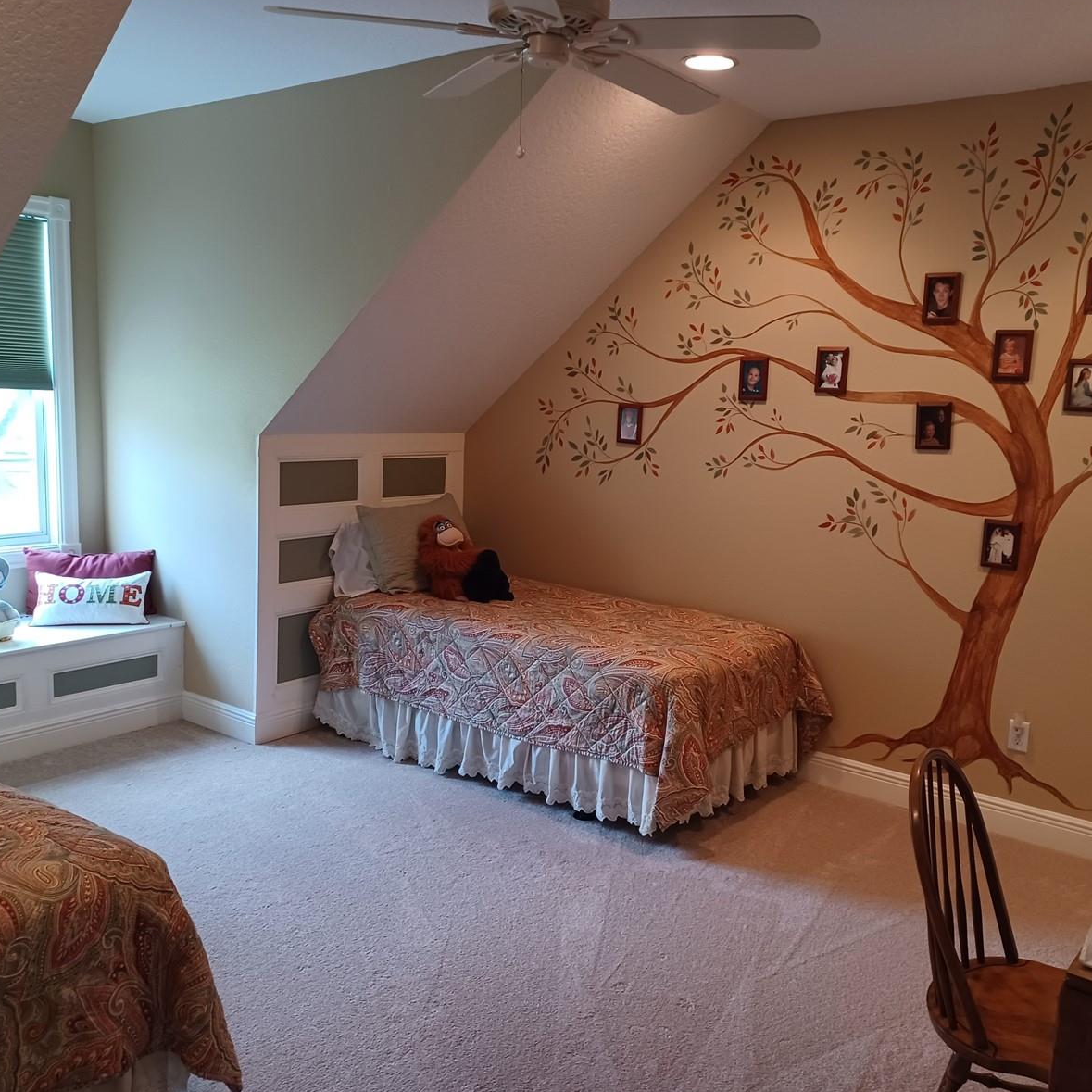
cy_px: 546
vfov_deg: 54.0
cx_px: 610
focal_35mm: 30
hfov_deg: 53.9
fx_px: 1071
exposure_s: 1/30
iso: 320
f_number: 1.8
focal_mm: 4.6
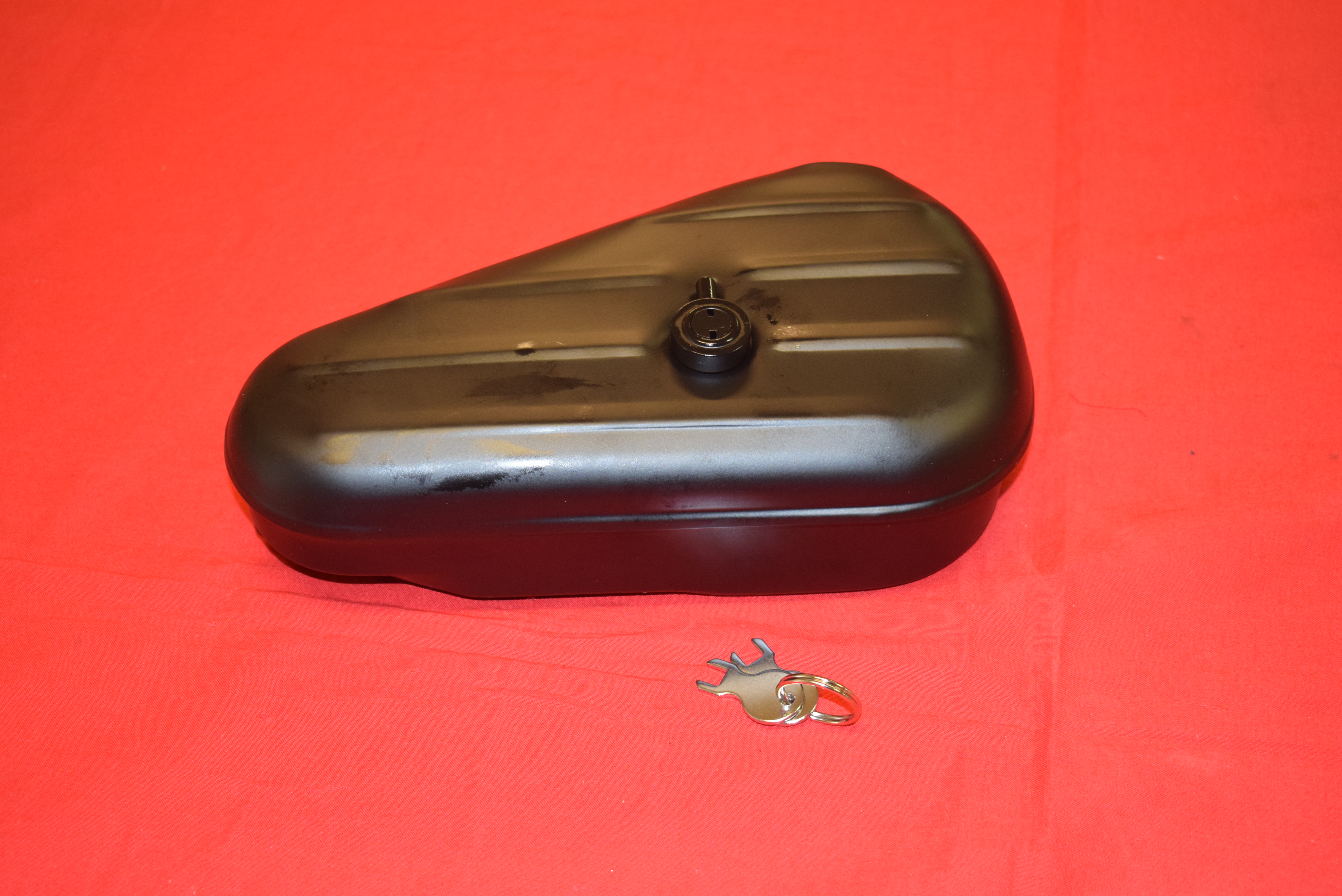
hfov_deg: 36.9
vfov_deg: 25.1
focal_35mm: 54
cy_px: 448
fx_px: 2013
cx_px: 671
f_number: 5
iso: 1250
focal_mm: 36
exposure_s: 1/80
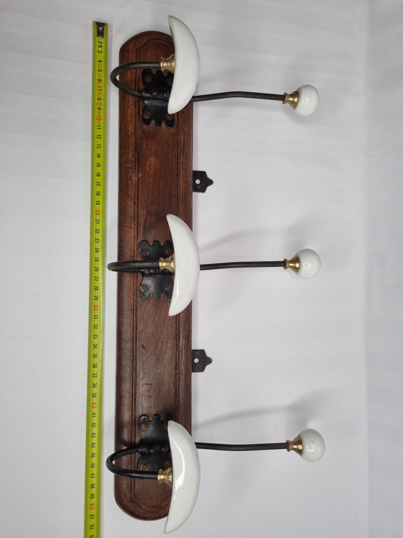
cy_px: 269
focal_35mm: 26
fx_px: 404
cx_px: 202
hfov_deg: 53.1
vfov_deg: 67.3
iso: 50
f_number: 1.8
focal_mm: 5.4
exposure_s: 1/169
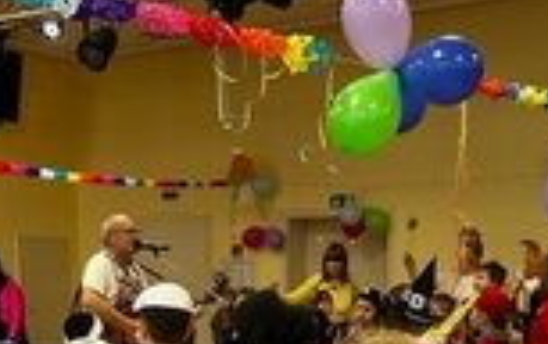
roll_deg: +0.2
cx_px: 258
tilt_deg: -12.3
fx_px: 1076
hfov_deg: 28.6
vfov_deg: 16.7
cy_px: 498
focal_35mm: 72
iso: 200
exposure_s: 1/50
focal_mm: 5.1
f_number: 1.6
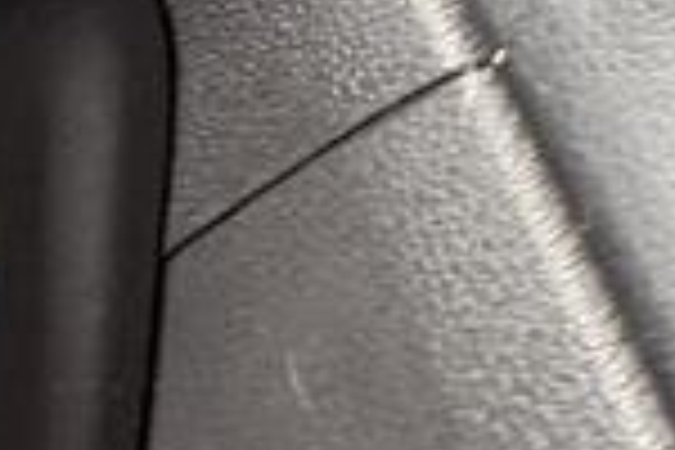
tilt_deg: -21.5
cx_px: -711
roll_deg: -1.5
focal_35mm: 87
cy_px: 117
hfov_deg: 16.8
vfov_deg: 15.6
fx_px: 1631
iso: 125
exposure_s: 1/99
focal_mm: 2.22
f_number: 2.2
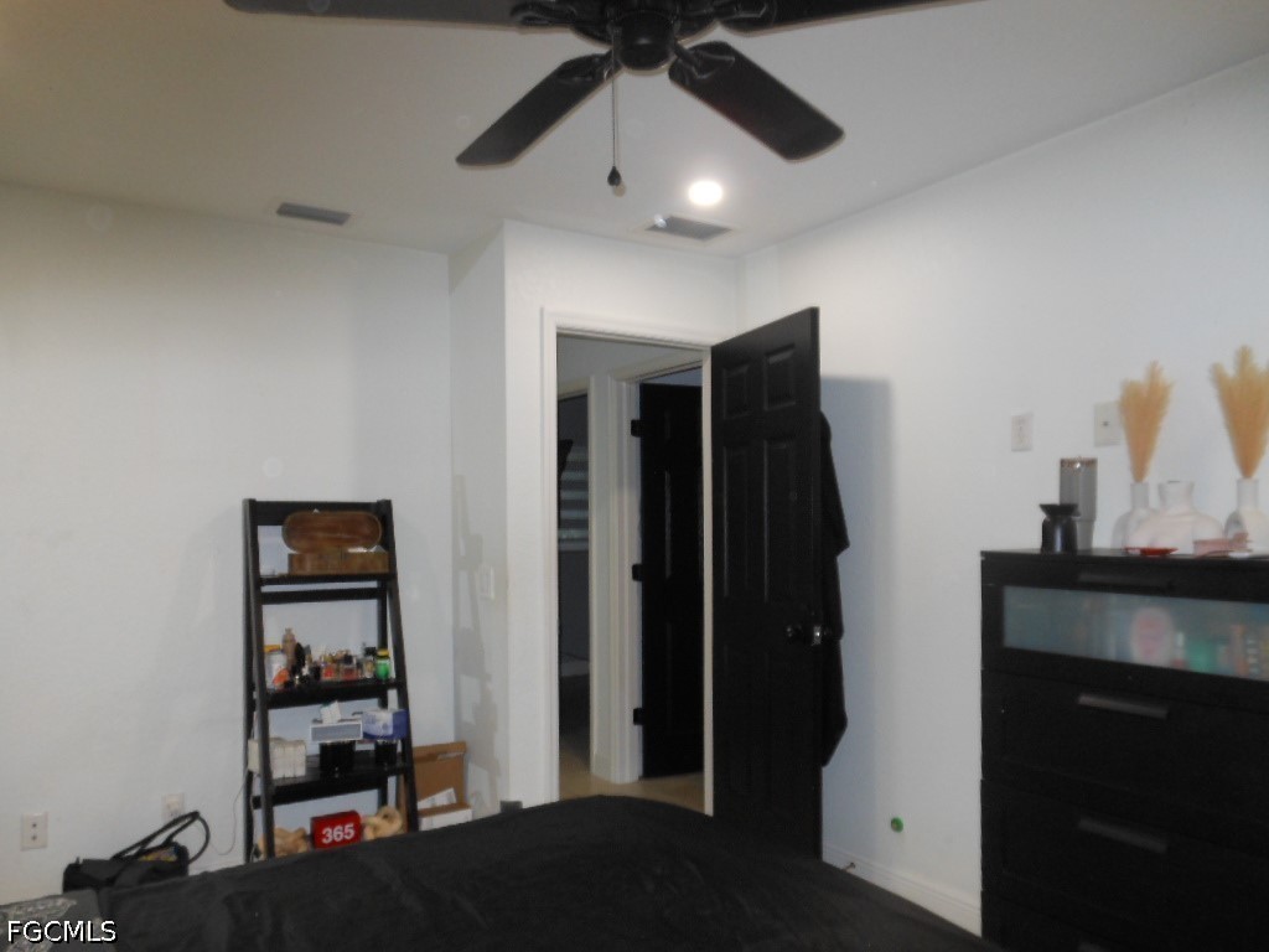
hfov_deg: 69.4
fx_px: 916
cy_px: 476
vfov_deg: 54.9
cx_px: 634
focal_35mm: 25
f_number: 3.2
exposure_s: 1/25
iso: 200
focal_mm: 4.5
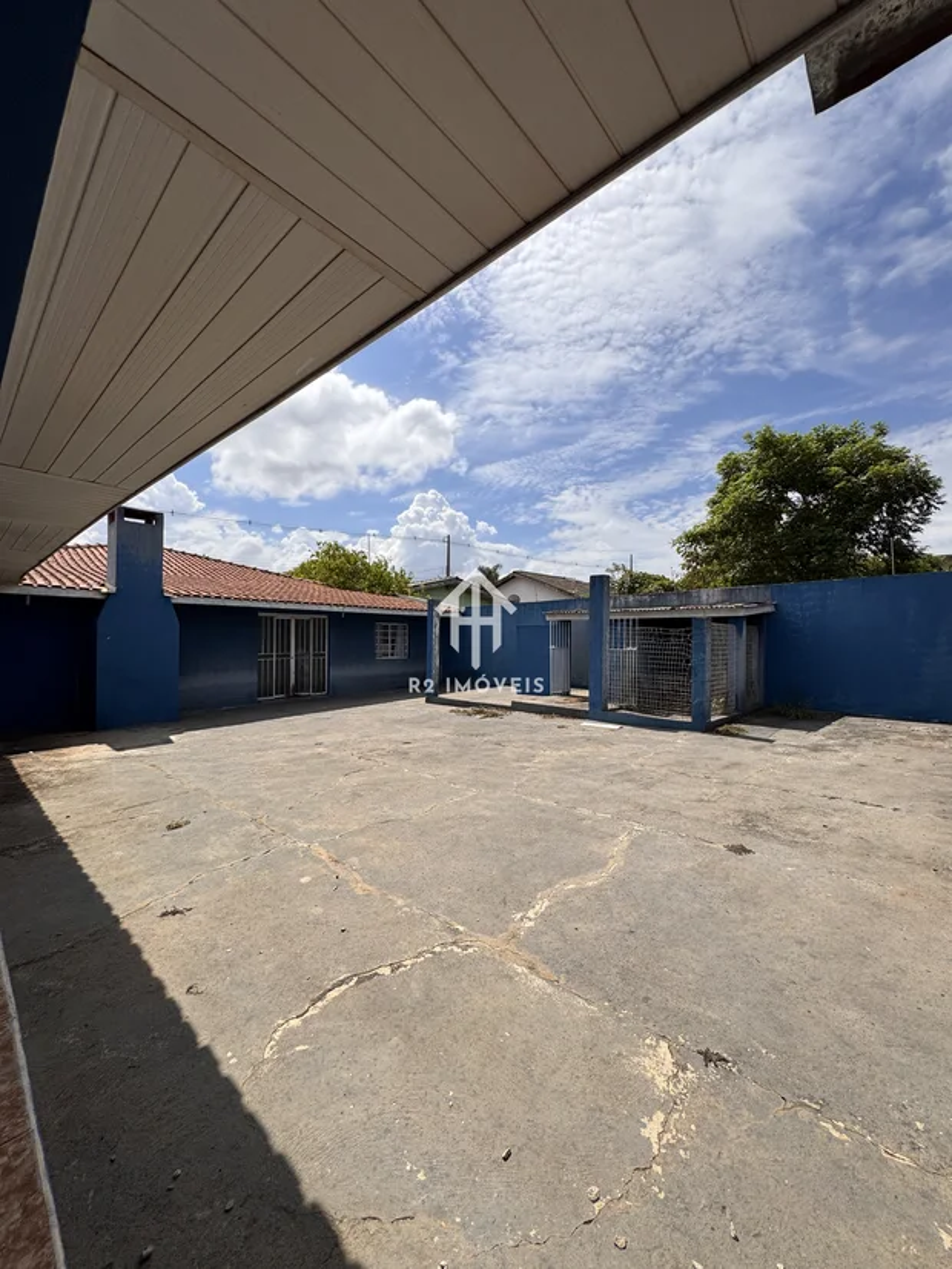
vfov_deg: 102.0
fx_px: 513
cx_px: 476
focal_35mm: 14
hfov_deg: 85.7
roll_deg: -0.9
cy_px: 634
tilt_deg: -1.1
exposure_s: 1/3906
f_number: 2.2
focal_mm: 2.22
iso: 32
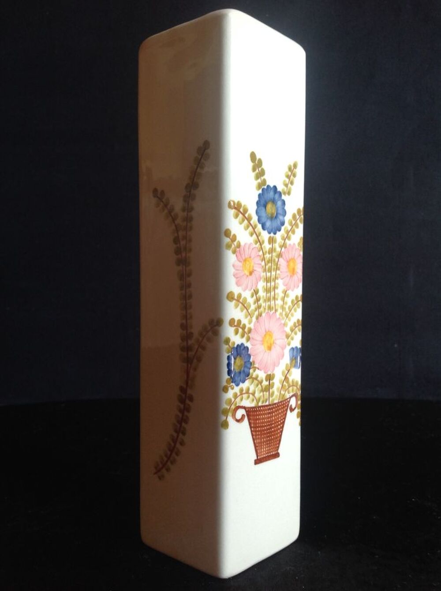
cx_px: 220
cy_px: 296
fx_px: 596
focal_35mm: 35
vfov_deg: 52.7
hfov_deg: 40.6
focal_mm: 4.28
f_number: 2.4
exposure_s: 1/15
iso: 80
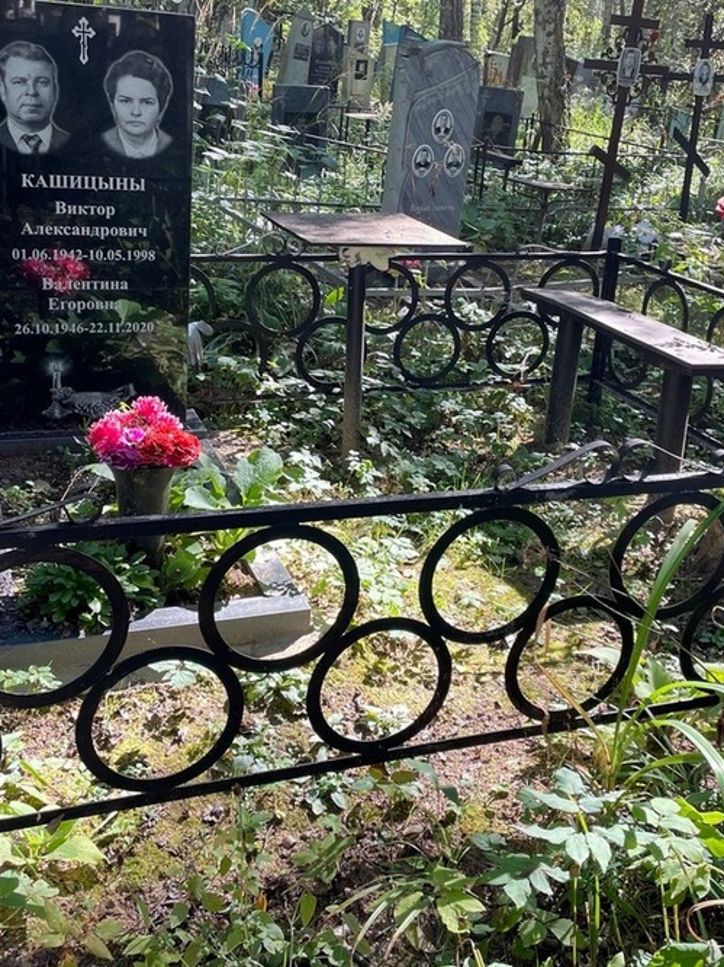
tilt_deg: -15.7
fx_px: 1116
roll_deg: -6.1
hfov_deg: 35.9
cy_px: 421
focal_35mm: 40
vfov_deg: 46.7
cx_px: 405
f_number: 1.6
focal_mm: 4.2
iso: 32
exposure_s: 1/200
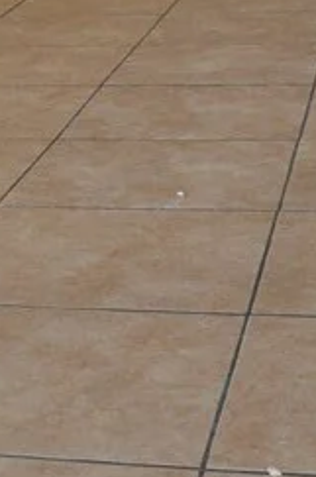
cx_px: -130
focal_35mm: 121
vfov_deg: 16.7
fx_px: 1600
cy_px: 20
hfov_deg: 10.9
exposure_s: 1/125
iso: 800
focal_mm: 18
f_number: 3.5
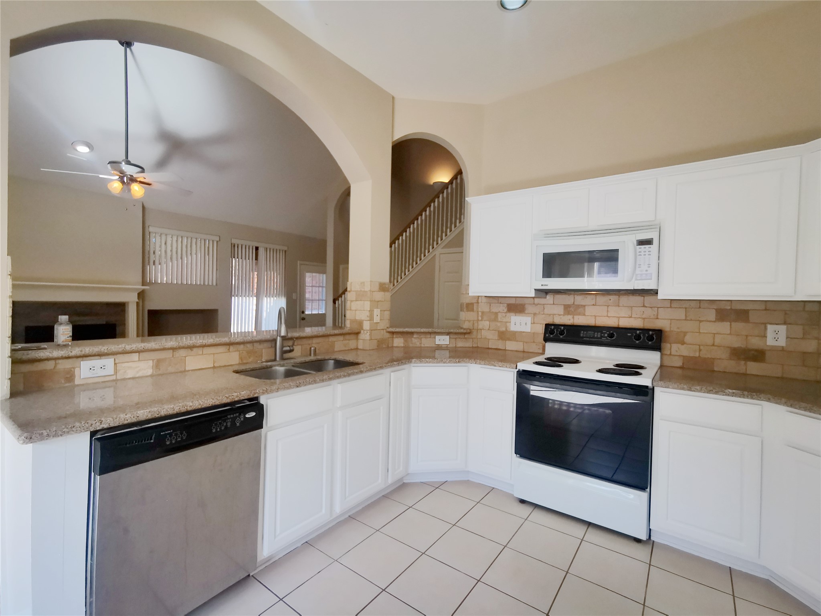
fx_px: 379
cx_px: 410
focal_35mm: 16
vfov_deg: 78.1
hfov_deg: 94.5
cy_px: 308
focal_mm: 2.35
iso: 64
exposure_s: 1/120
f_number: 2.2
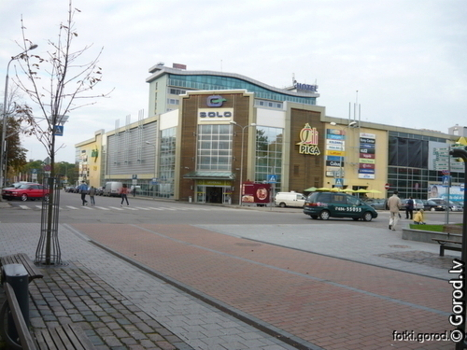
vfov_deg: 42.9
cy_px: 175
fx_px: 445
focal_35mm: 33
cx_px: 234
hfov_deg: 55.4
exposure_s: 1/400
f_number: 2.8
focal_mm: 5.5
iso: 100
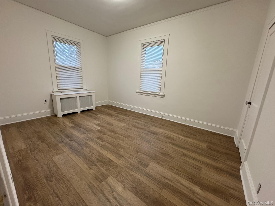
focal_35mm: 14
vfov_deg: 85.7
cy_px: 103
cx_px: 138
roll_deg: -2.5
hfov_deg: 102.1
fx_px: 111
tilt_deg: -13.5
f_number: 2.2
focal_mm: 2.22
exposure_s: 1/120
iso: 320
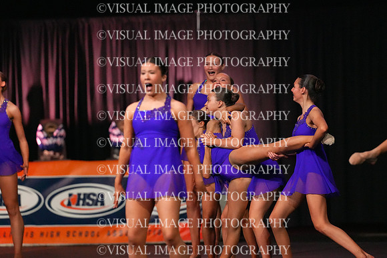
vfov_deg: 4.6
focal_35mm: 300
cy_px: 129
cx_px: 194
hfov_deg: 6.9
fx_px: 3226
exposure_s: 1/1250
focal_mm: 300
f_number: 3.5
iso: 16000
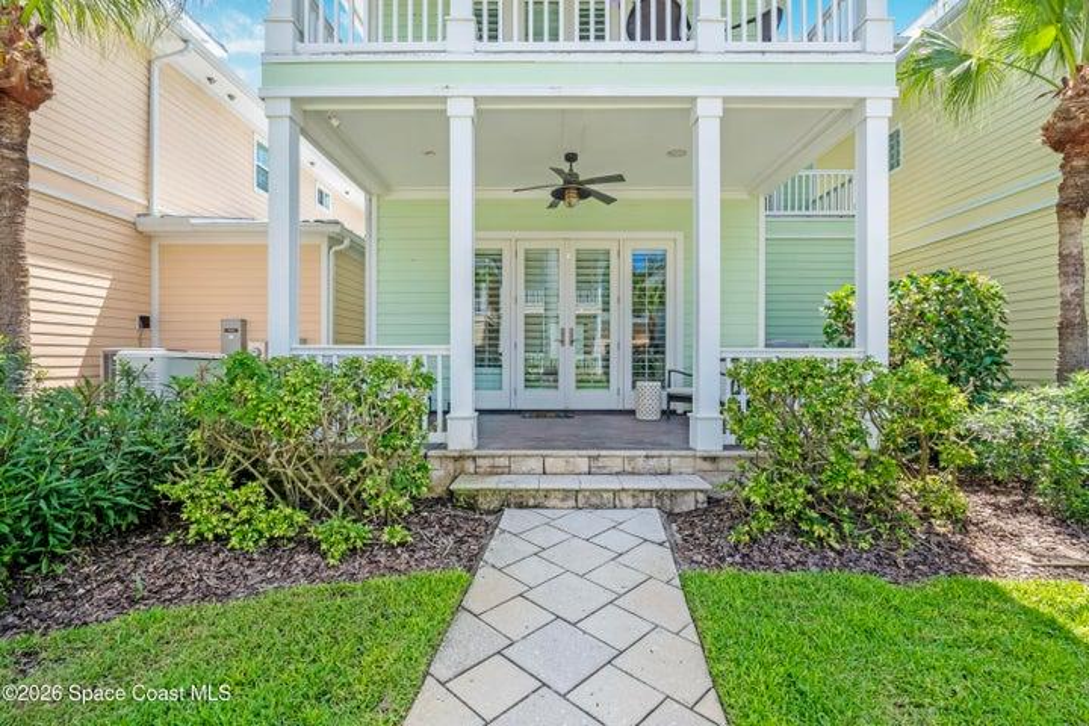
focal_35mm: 16
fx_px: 499
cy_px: 363
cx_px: 544
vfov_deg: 72.1
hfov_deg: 95.0
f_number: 9
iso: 250
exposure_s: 1/3200
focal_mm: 11
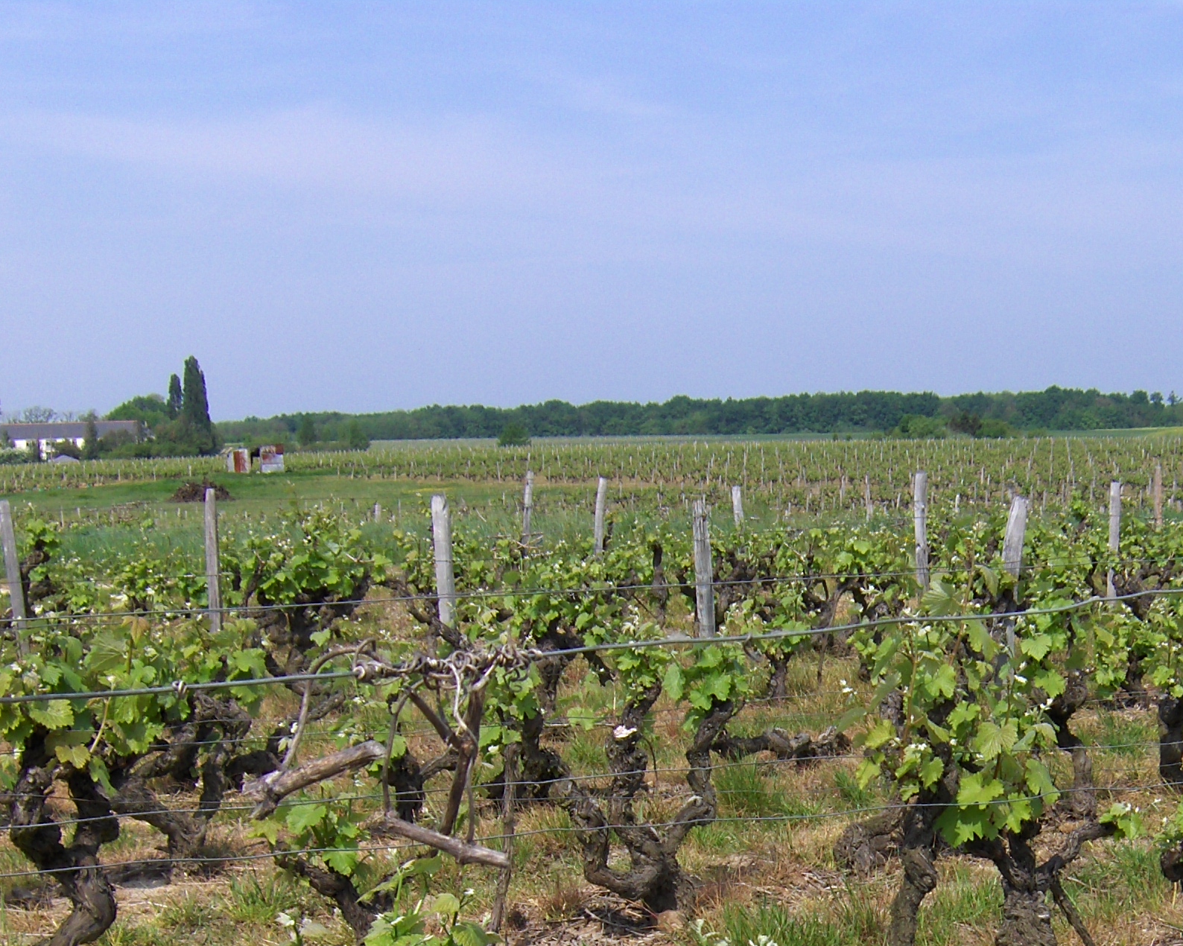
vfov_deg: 20.9
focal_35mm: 71
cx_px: 828
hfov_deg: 26.6
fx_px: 2486
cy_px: 920
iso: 100
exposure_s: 1/439
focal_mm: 7.5
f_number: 5.5
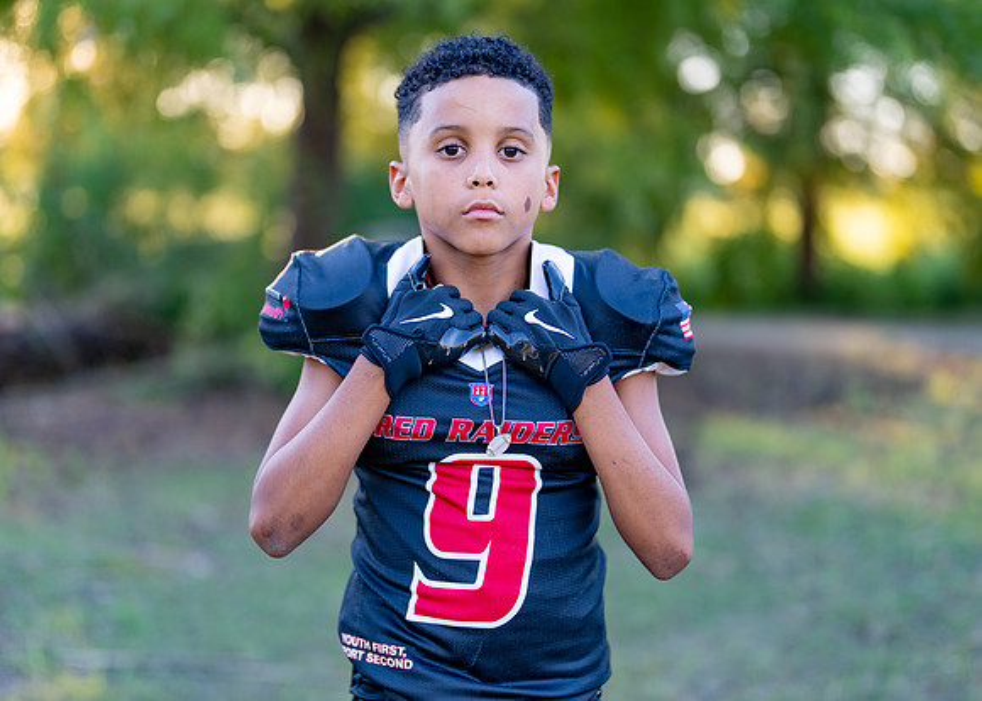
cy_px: 335
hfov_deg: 33.5
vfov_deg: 24.3
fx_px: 1630
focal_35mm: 58
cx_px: 474
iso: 100
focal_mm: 50
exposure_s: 1/400
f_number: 1.2
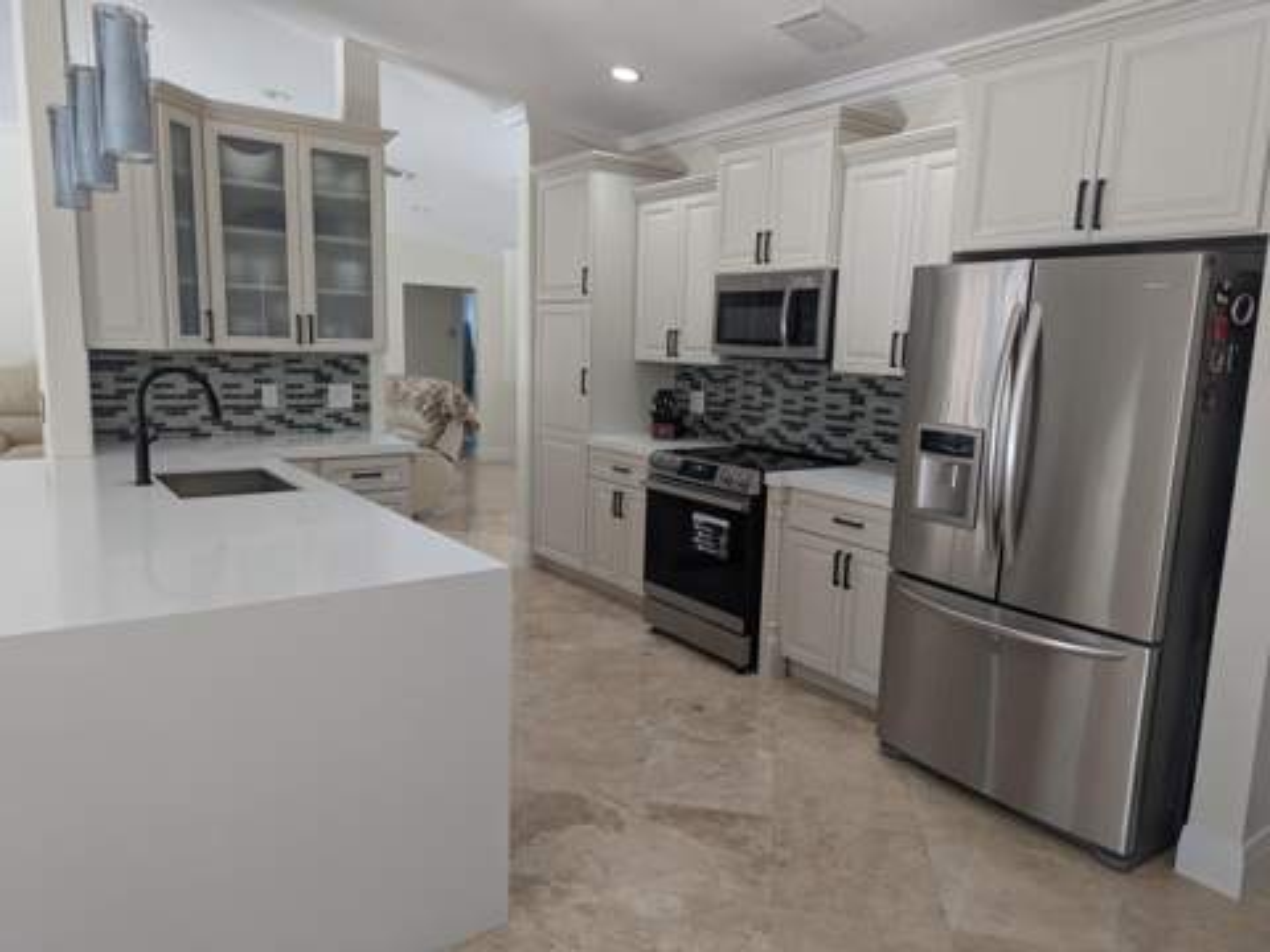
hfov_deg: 71.6
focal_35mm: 24
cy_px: 476
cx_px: 635
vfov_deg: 56.8
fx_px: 881
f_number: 1.85
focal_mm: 6.81
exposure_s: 1/24
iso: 42
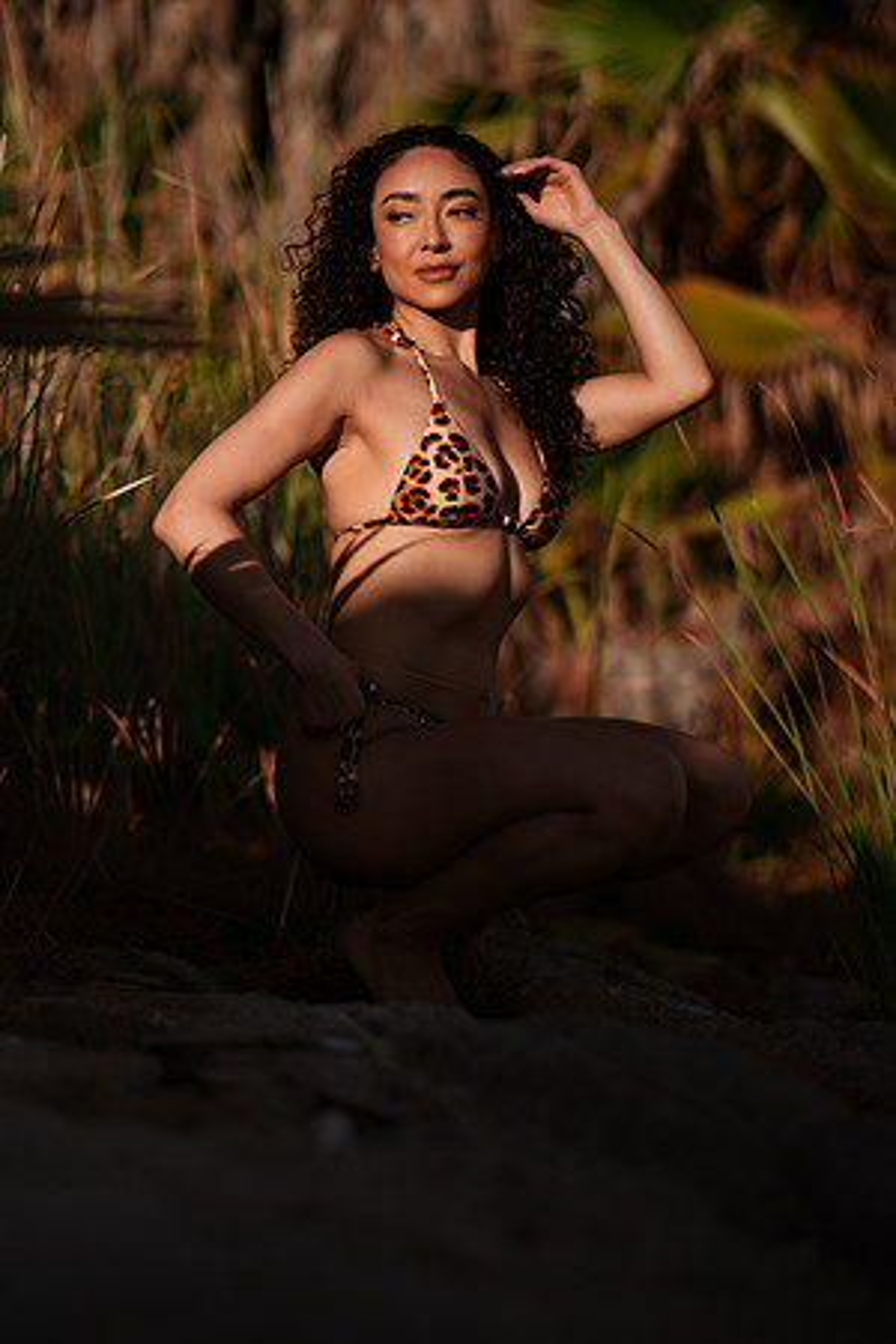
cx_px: 448
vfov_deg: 34.5
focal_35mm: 58
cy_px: 672
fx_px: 2165
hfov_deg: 23.4
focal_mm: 58
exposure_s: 1/8000
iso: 50
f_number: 1.8
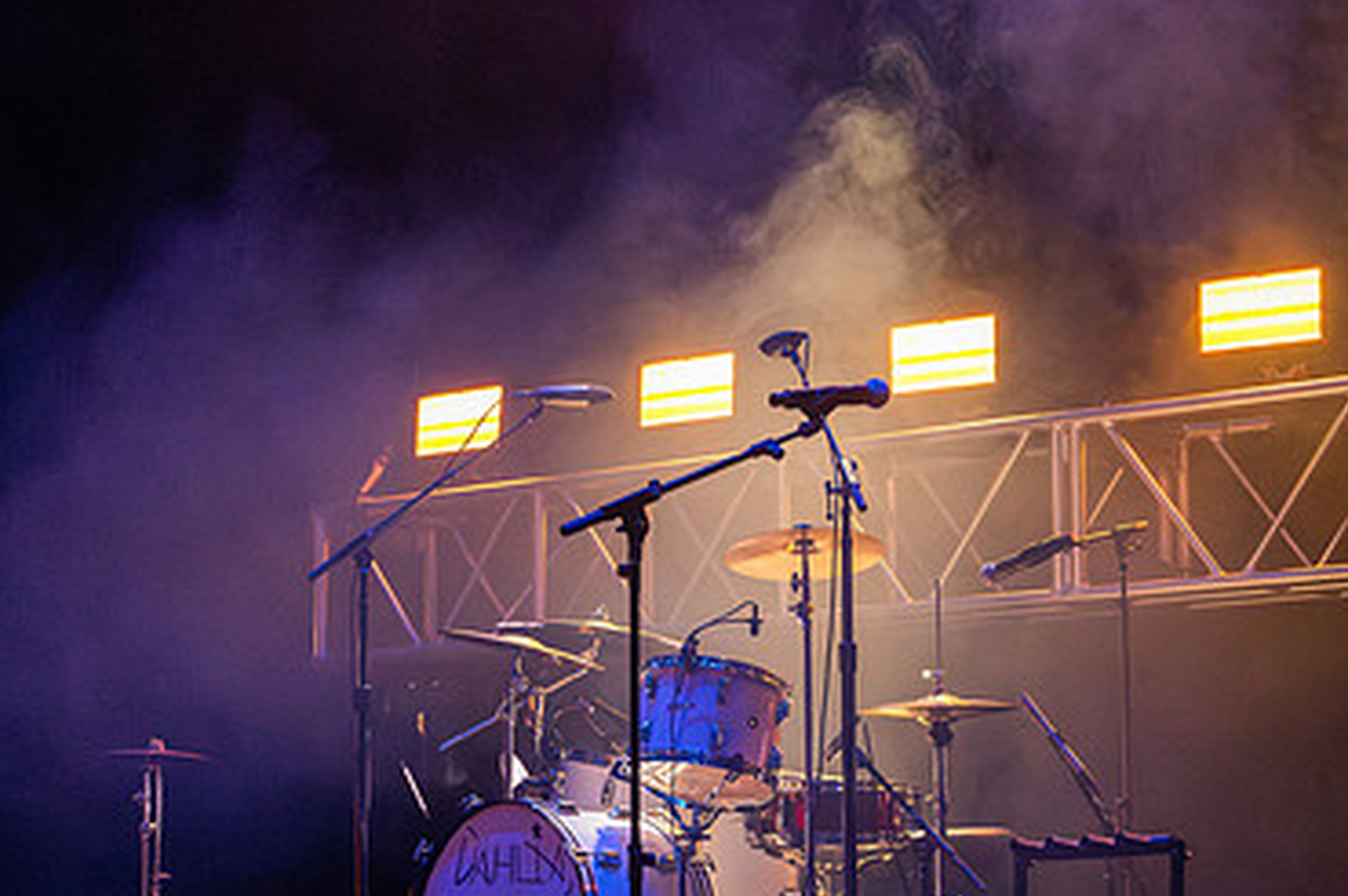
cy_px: 419
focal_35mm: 99
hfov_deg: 20.6
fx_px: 3704
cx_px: 791
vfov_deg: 13.8
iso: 12800
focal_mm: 59
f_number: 4
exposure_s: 1/320
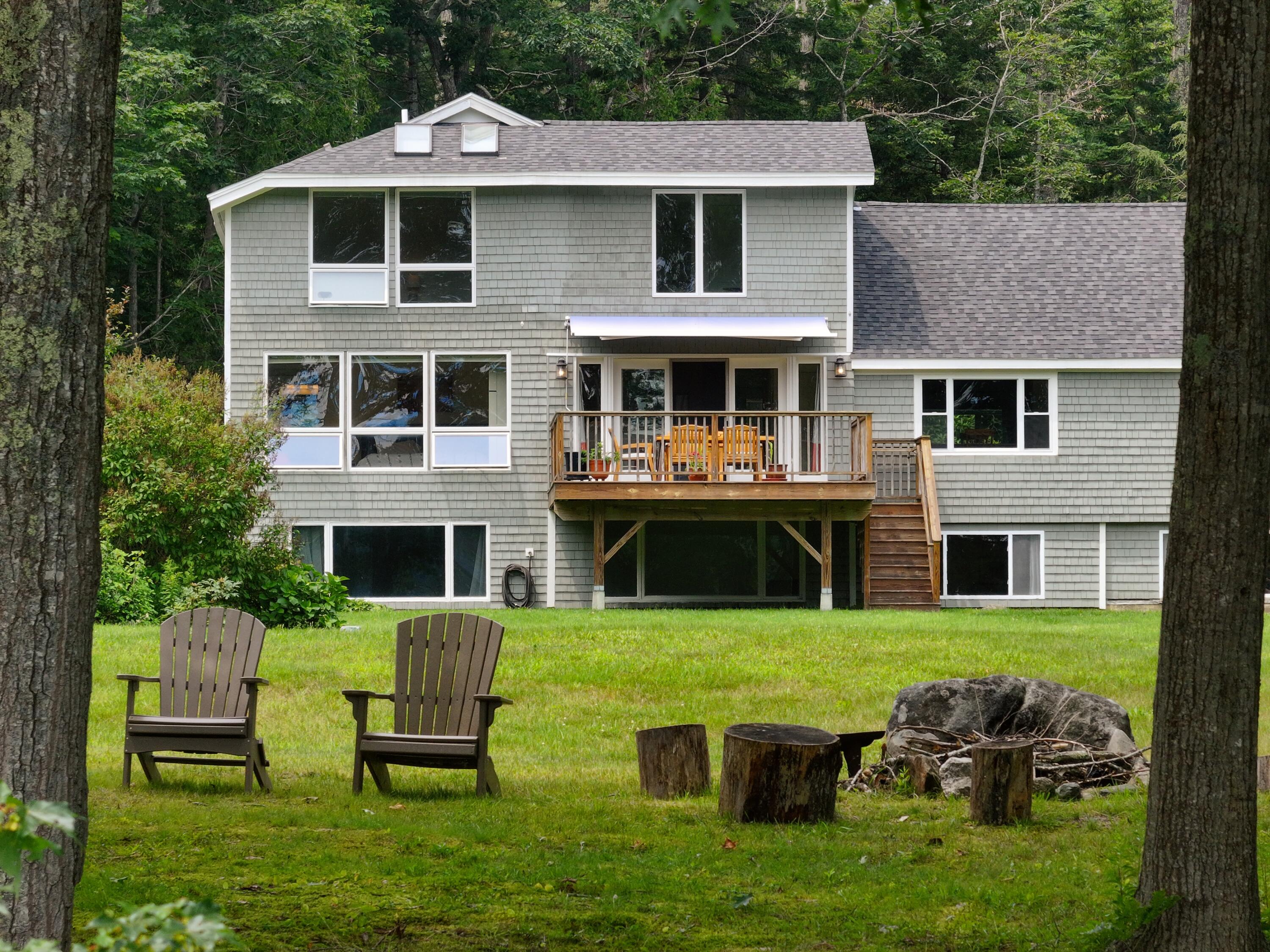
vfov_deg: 8.9
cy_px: 476
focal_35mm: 166
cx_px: 635
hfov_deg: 11.9
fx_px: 6090
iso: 100
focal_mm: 30.71
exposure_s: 1/320
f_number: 3.4
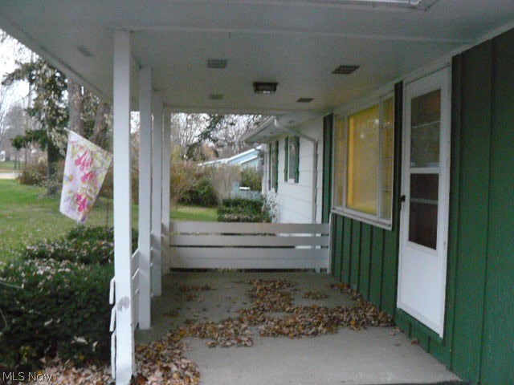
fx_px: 535
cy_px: 192
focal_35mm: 36
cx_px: 257
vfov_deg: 39.7
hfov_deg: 51.4
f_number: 2.8
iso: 800
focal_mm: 6
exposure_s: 1/10
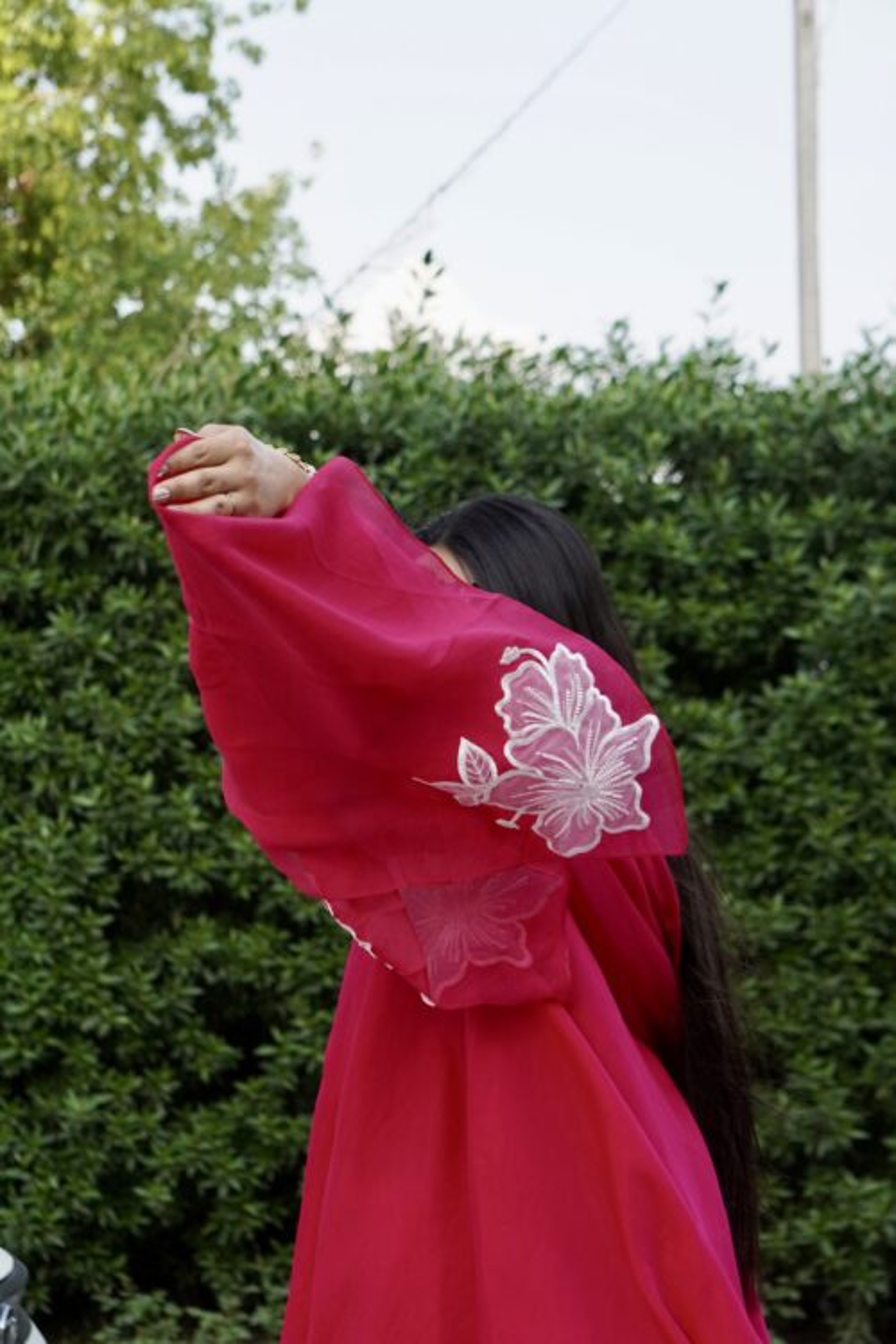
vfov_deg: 24.6
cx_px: 448
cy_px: 672
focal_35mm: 82
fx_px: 3080
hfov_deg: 16.6
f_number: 6.3
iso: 800
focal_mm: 55
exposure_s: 1/800
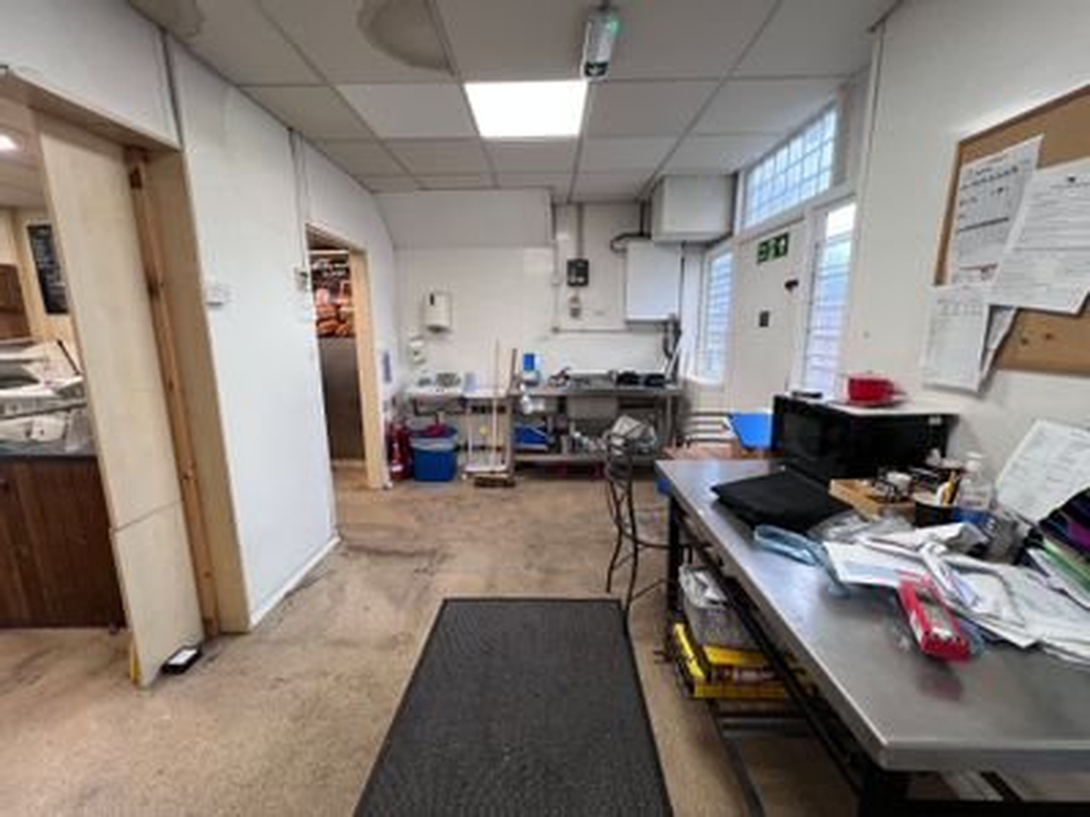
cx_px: 545
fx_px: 409
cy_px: 408
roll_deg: +0.6
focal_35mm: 13
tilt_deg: -10.6
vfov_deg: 89.9
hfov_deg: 106.2
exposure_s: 1/100
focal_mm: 1.57
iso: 125
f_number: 1.8
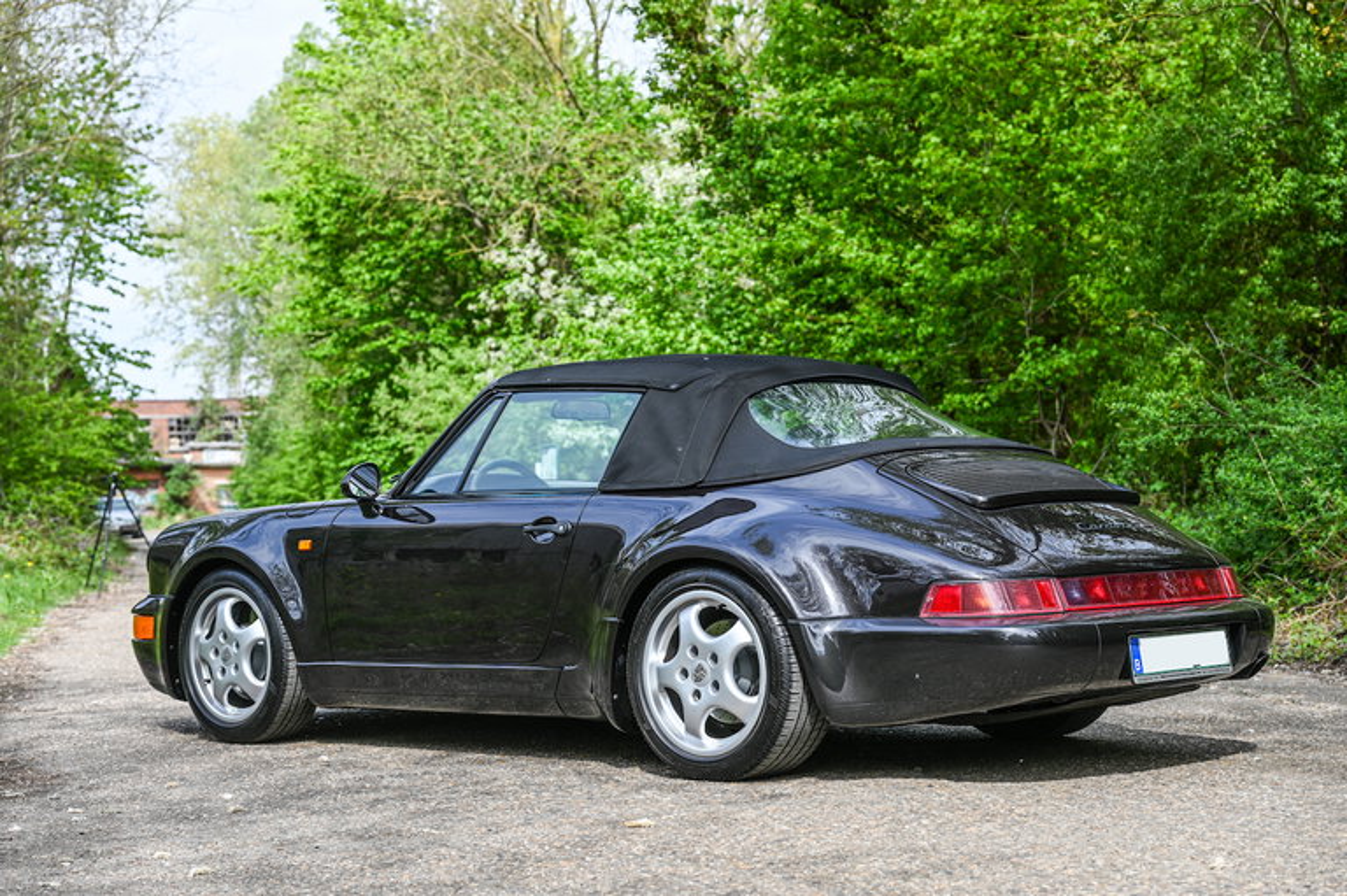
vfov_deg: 22.6
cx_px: 674
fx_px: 2243
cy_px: 448
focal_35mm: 60
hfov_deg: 33.4
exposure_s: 1/500
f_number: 4.5
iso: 100
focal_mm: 60
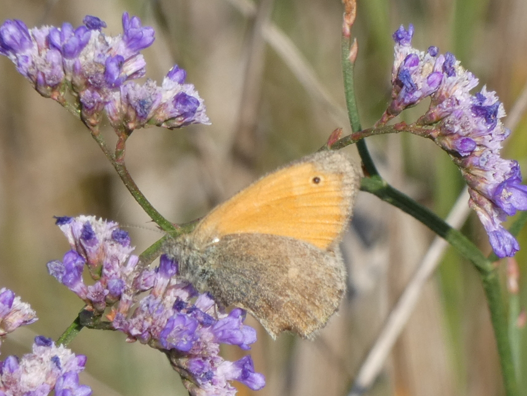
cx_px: 264
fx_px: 5877
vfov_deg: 3.9
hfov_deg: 5.1
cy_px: 198
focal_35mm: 386
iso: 80
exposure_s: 1/160
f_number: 5.6
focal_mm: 68.8
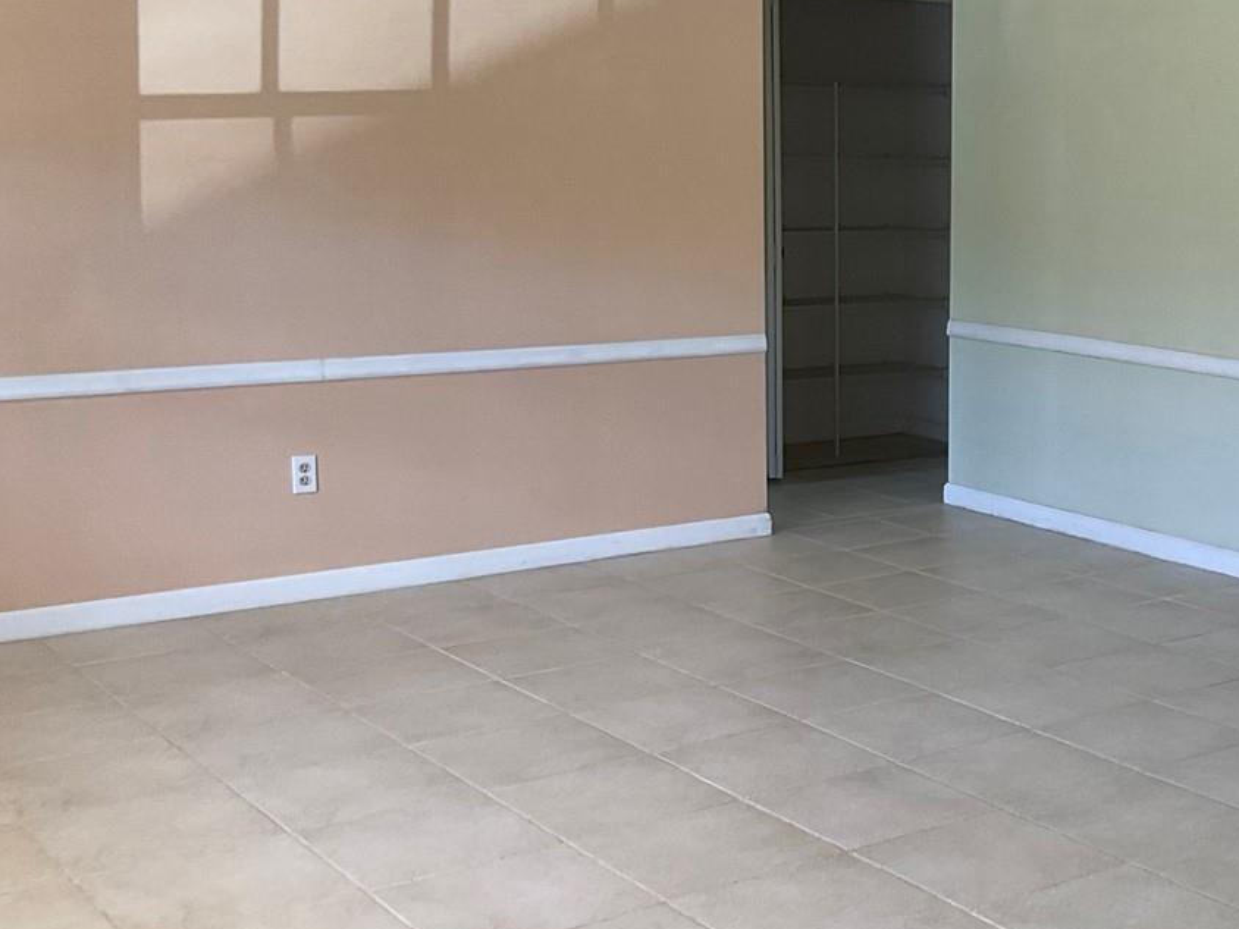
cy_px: 446
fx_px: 1969
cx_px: 1127
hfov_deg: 33.0
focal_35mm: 55
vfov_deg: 26.6
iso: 64
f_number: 1.8
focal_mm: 3
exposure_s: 1/120
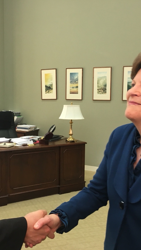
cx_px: 58
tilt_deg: -5.4
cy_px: 125
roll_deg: -0.2
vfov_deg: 47.4
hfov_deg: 27.7
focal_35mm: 43
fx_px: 286
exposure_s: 1/30
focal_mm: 4.15
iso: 80
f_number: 2.2
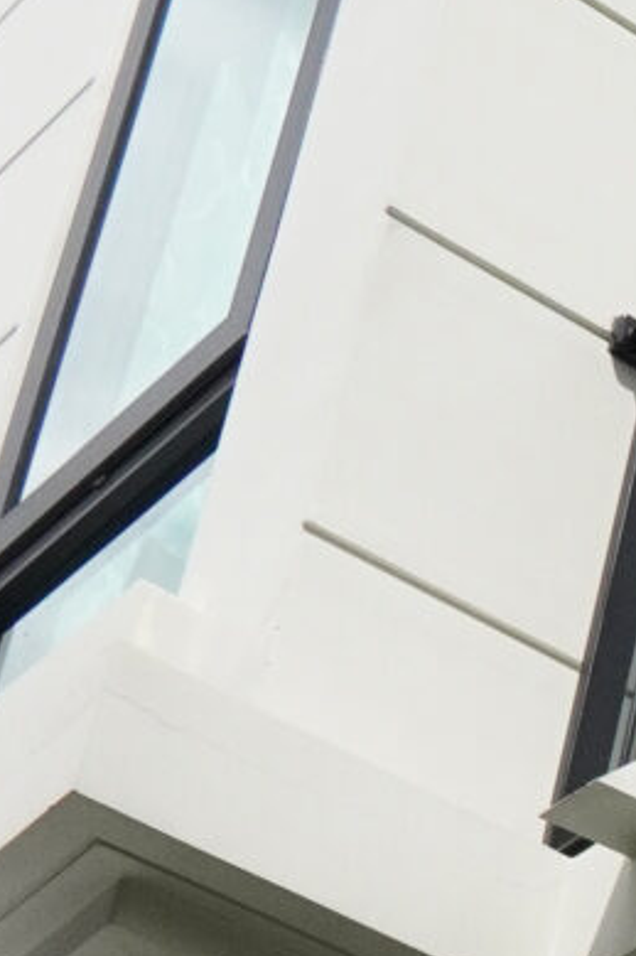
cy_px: 1246
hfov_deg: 7.6
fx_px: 4190
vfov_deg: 12.6
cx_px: 1885
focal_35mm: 158
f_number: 10
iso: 800
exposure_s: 1/1000
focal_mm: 16
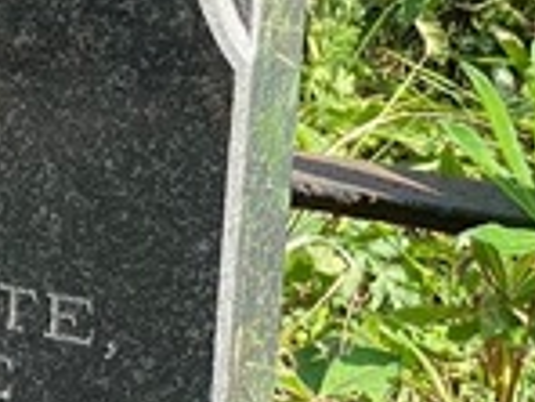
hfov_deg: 6.8
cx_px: -441
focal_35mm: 282
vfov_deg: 5.2
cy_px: -83
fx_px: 4358
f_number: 2
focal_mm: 6
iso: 20
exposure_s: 1/378
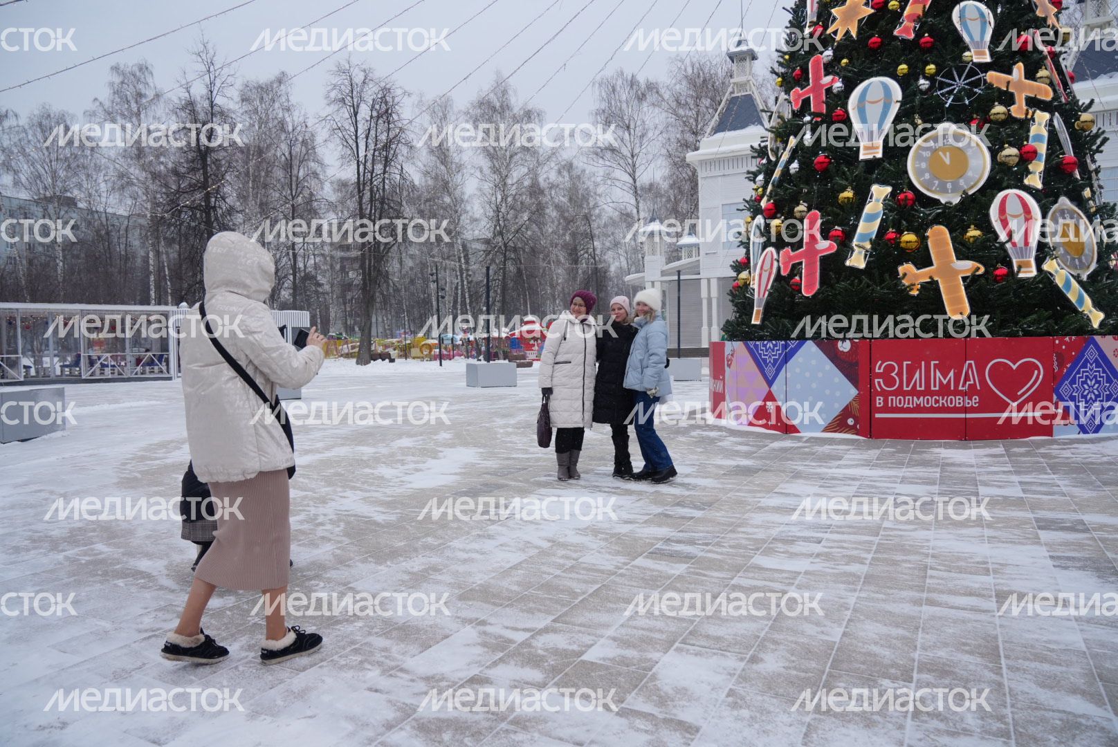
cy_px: 374
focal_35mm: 25
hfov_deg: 71.5
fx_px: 777
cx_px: 559
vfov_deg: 51.4
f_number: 4.5
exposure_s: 1/1250
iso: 800
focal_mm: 25
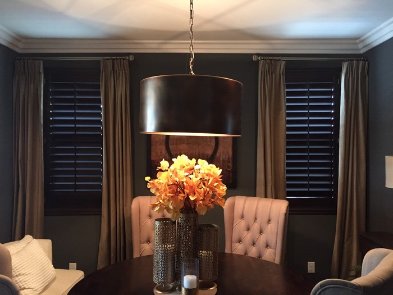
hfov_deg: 61.7
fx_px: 329
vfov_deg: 48.2
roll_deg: -0.1
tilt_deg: -0.1
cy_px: 148
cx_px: 196
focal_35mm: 29
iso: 250
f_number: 2.2
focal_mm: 4.15
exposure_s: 1/20
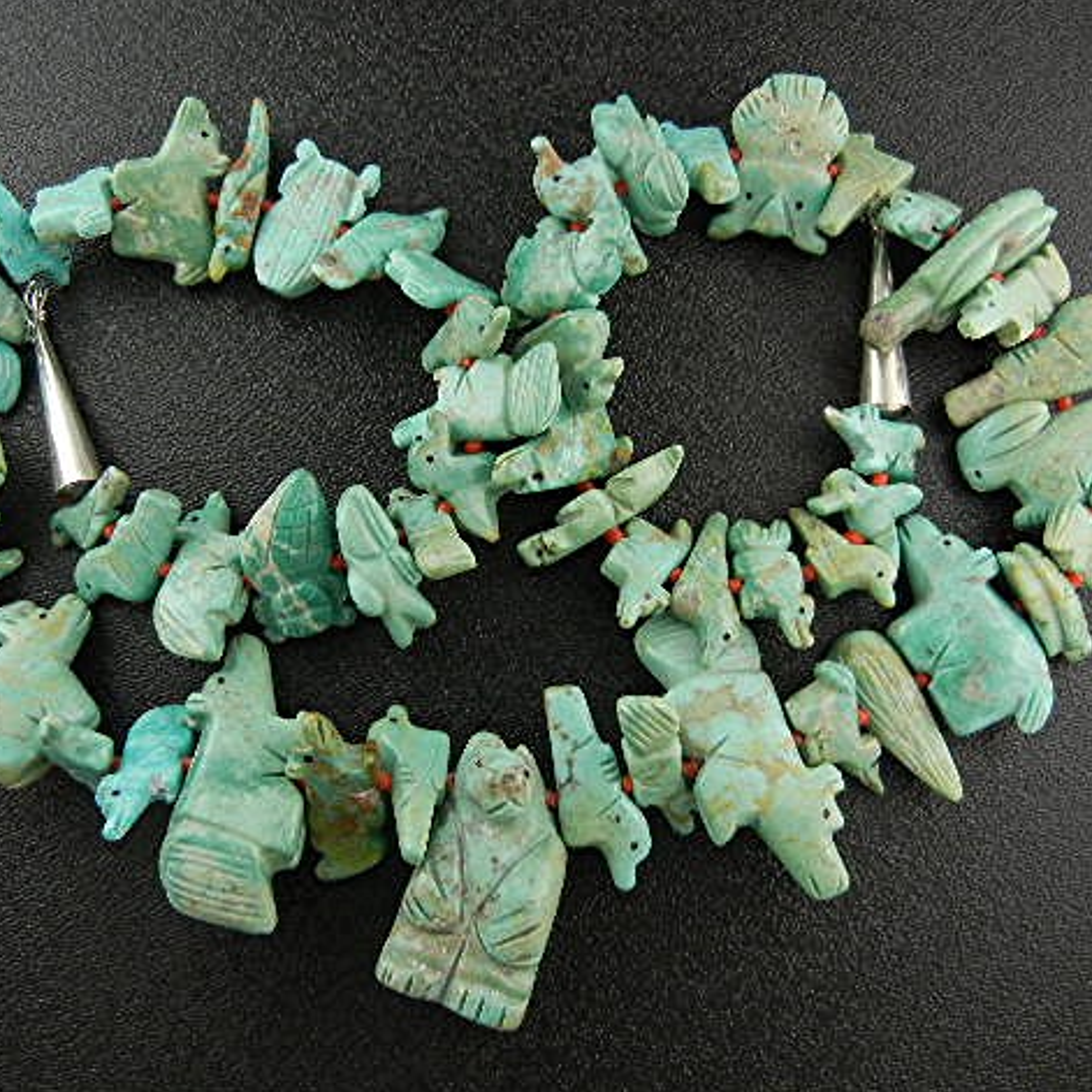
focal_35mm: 36
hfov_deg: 46.0
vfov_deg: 46.0
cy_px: 545
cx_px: 503
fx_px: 1285
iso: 400
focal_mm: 5.4
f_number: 3.5
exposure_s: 1/16.8
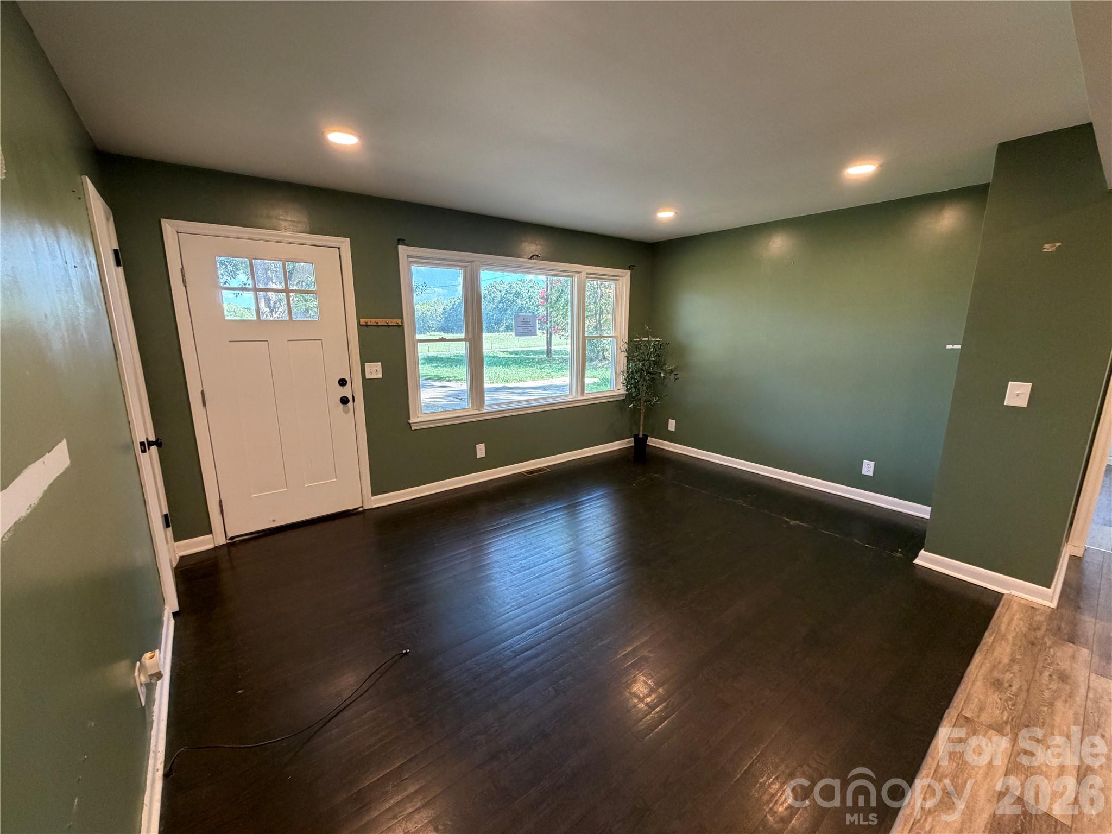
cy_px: 417
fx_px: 450
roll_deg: +0.1
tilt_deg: -12.3
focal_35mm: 14
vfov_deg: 85.7
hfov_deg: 102.1
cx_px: 556
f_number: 2.2
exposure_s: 1/60
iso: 320
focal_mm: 2.22
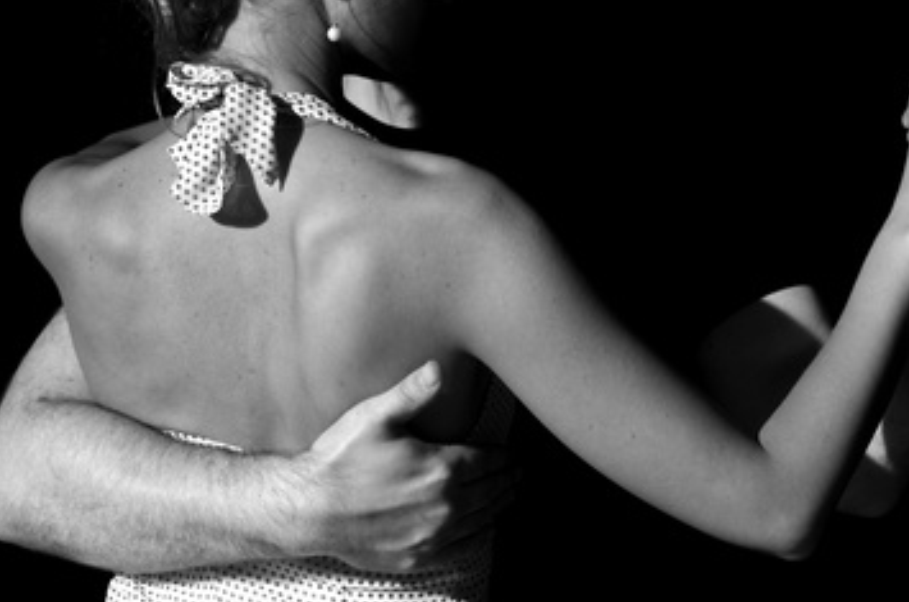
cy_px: 287
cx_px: 476
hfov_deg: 22.7
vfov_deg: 15.1
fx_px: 2267
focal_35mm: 90
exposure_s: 1/250
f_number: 3.5
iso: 200
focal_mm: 50
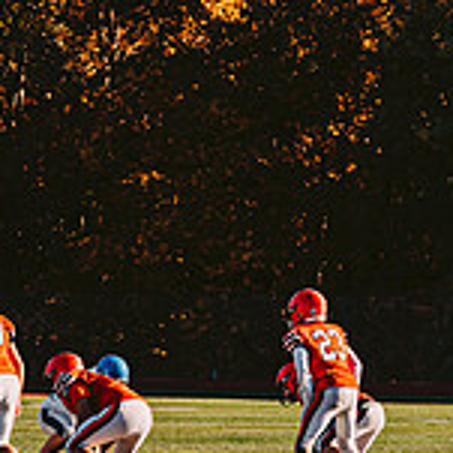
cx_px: -258
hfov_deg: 5.6
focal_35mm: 310
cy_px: 350
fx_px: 4590
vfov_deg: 5.6
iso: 125
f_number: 3.5
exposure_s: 1/2000
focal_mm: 95
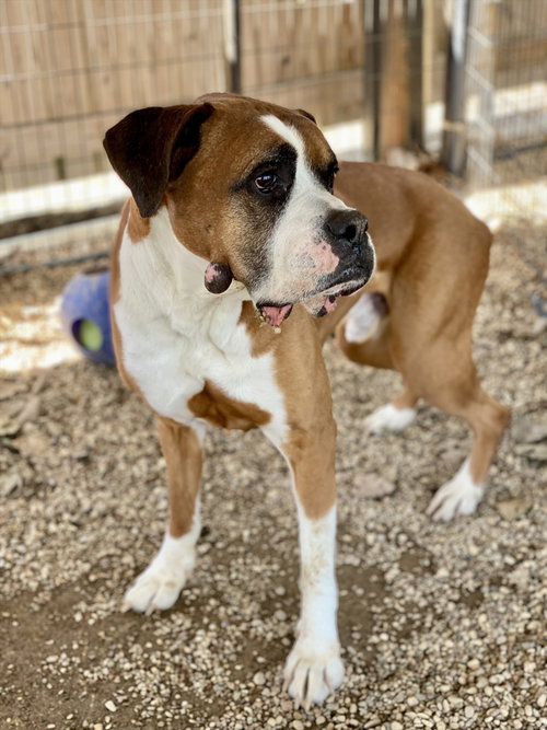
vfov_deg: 36.8
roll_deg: +3.5
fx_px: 1096
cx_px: 274
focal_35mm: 52
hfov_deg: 28.0
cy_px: 365
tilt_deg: -25.0
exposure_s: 1/122
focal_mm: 6
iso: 80
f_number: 2
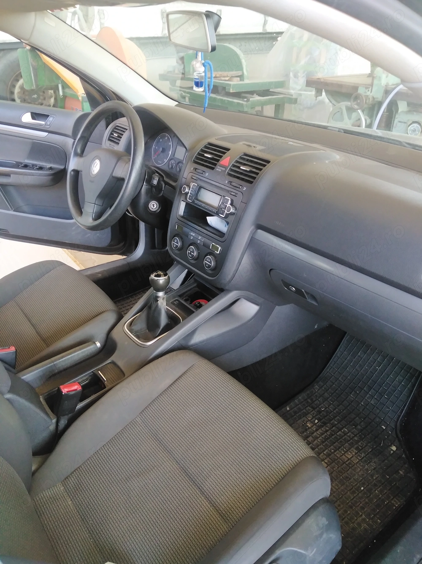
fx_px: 423
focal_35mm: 26
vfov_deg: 67.3
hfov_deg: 53.0
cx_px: 211
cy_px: 282
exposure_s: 1/40
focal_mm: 3.63
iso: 123
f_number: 1.8
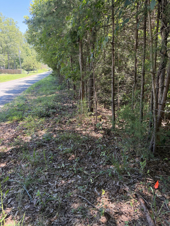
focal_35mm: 24
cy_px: 113
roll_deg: +1.4
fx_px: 157
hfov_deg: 56.8
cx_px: 85
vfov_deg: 71.6
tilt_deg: -17.6
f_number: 1.78
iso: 100
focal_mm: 6.76
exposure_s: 1/186
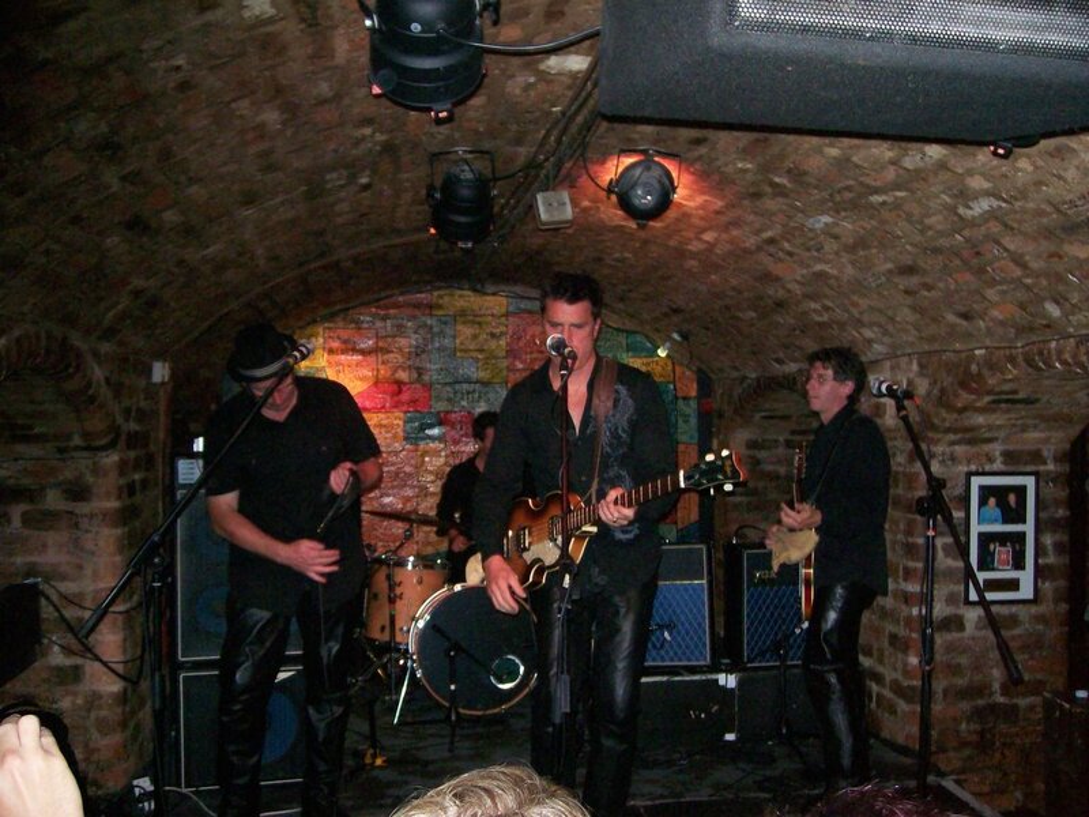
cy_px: 408
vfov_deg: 40.7
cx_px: 544
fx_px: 1101
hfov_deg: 52.6
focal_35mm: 35
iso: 400
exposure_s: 1/125
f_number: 2.8
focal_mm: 5.8
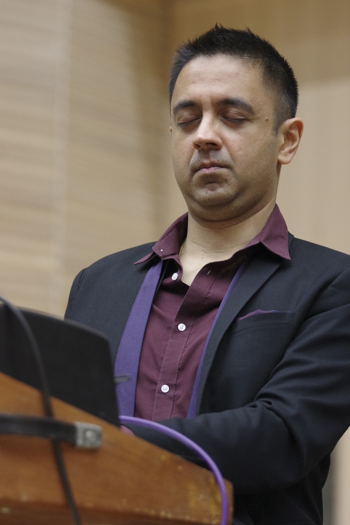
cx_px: 175
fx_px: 3281
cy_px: 262
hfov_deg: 6.1
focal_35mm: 225
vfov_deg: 9.1
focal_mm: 150
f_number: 3.2
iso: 3200
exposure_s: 1/100
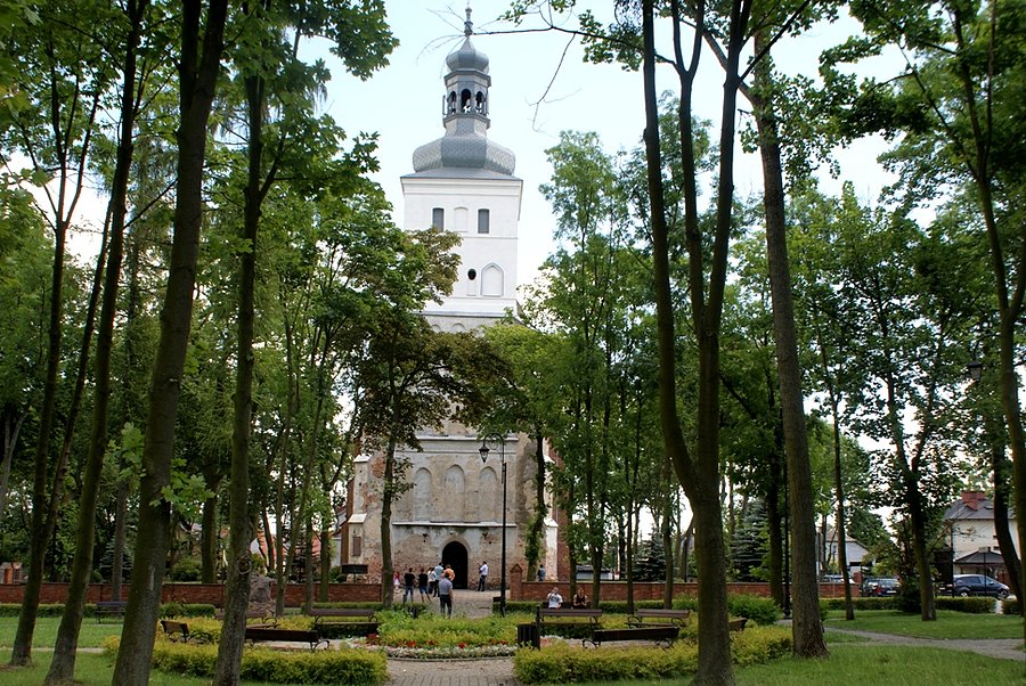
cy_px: 343
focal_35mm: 36
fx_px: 1027
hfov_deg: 53.1
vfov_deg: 37.0
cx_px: 513
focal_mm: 24
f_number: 8
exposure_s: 1/80
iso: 100
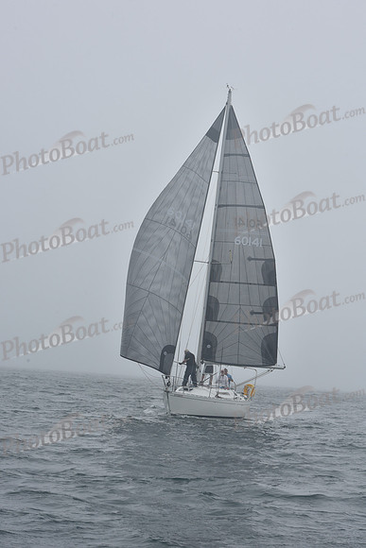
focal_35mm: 85
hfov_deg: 16.1
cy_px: 274
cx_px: 183
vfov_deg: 23.9
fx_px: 1295
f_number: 11
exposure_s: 1/800
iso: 250
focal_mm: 85
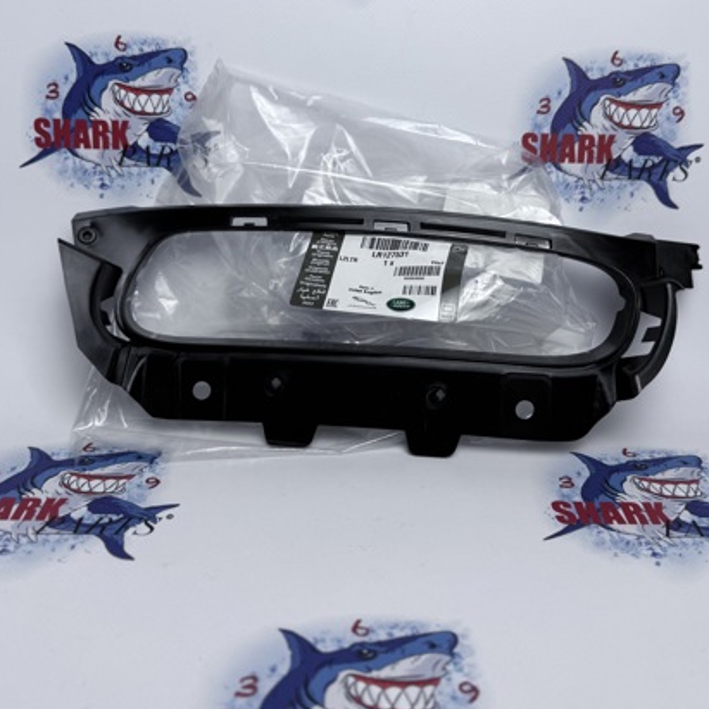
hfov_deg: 49.7
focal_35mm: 33
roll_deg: -3.5
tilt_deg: -23.2
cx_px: 388
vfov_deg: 49.6
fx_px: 765
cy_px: 309
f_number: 1.78
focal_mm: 6.76
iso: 80
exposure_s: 1/307
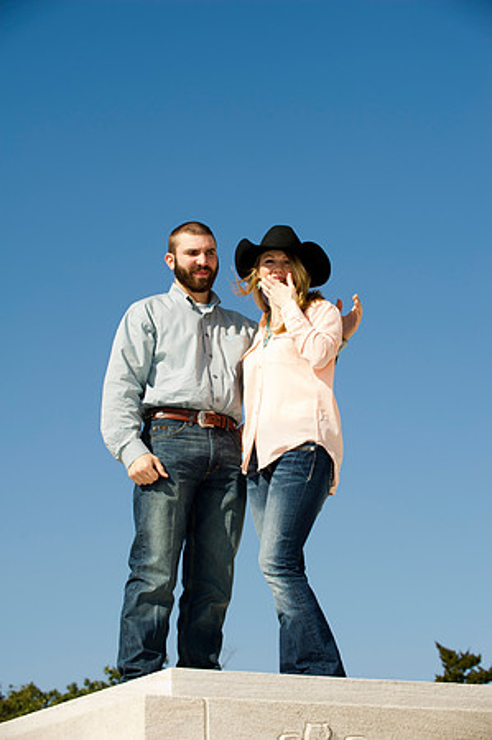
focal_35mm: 86
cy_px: 370
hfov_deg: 15.9
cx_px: 246
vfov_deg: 23.7
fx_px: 1767
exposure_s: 1/400
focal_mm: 86
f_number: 5.6
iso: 160
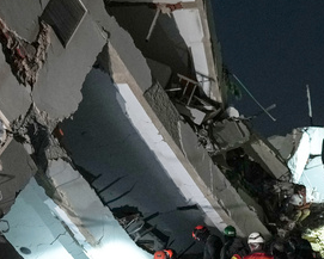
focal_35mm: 124
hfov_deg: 15.5
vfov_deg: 12.4
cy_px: 160
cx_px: 158
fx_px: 1189
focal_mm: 35
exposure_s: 1/15
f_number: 1.4
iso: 2500
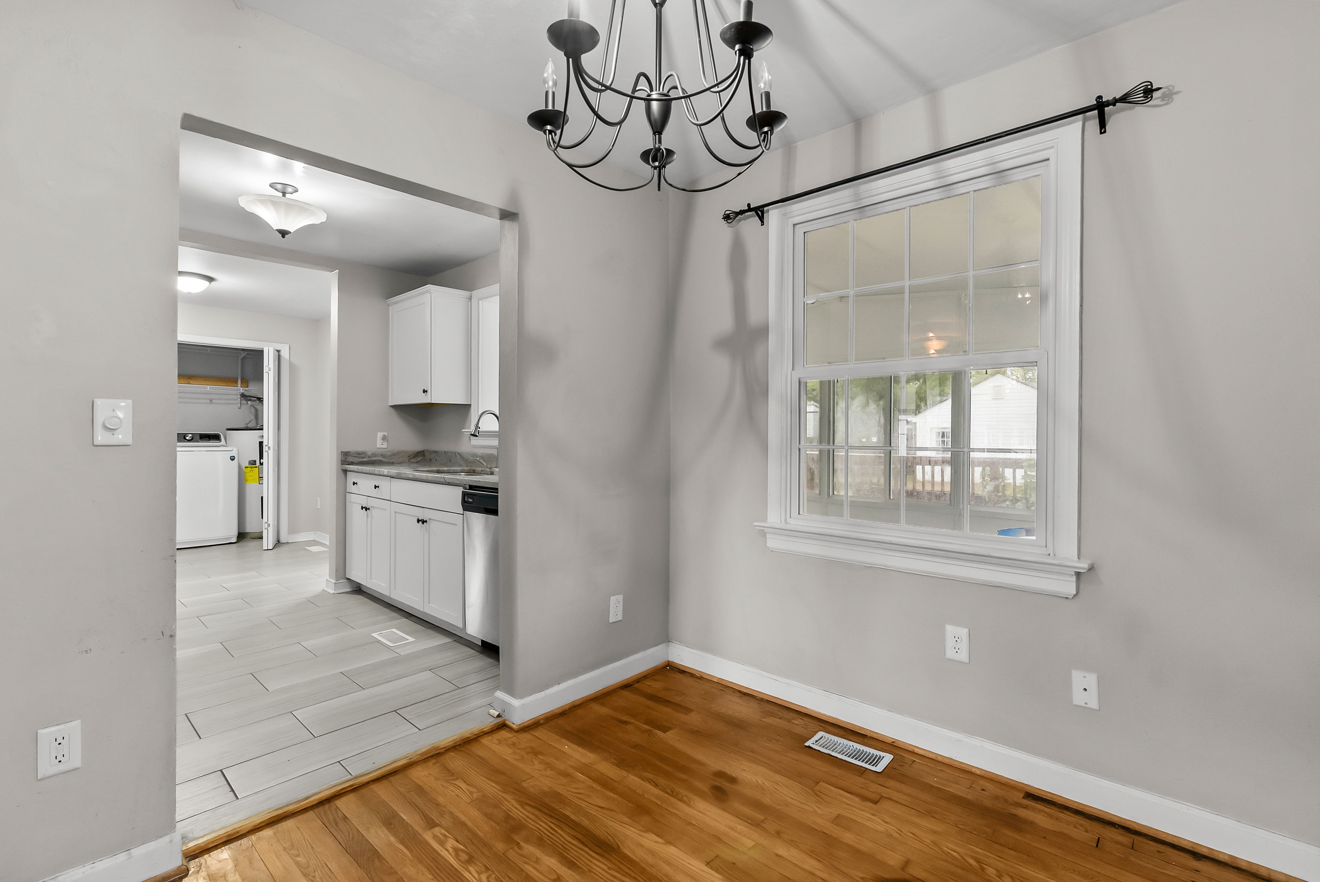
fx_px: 587
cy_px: 441
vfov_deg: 73.8
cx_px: 660
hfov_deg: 96.7
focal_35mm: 16
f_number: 7.1
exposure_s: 1/8
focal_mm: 16
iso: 1000
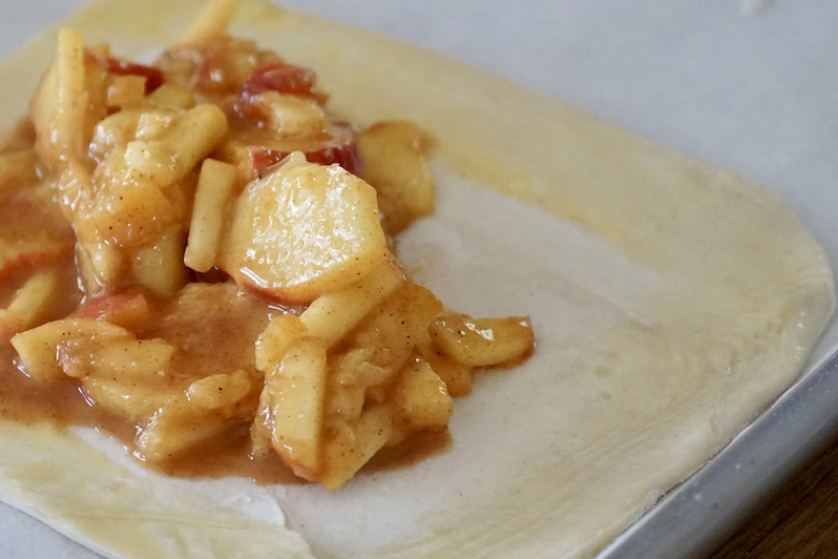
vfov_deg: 7.7
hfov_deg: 11.5
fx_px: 4143
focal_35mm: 178
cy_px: 198
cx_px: 177
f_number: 5.6
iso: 5000
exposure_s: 1/125
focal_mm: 74
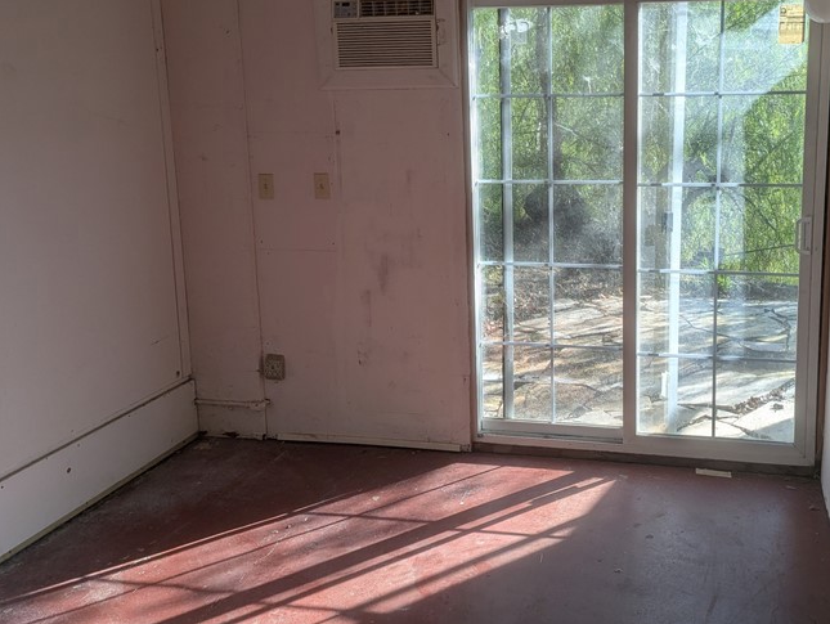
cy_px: 244
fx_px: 912
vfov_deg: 37.6
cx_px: 550
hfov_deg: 48.2
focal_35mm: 38
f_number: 1.85
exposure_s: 1/444
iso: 45
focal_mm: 6.81
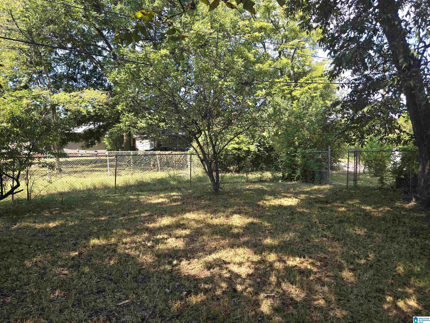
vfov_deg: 58.9
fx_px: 286
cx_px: 215
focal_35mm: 23
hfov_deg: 73.9
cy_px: 162
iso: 25
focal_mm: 5.4
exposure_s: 1/254
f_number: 1.8
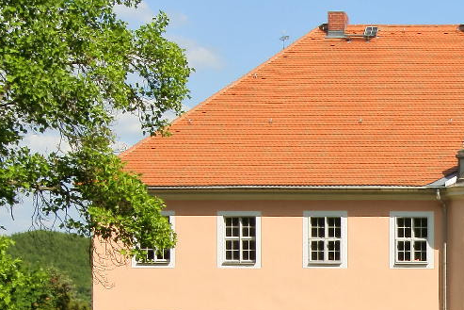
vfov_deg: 11.4
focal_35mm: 118
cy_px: 356
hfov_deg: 16.7
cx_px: 536
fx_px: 1521
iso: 160
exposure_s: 1/125
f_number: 13
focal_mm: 13.6
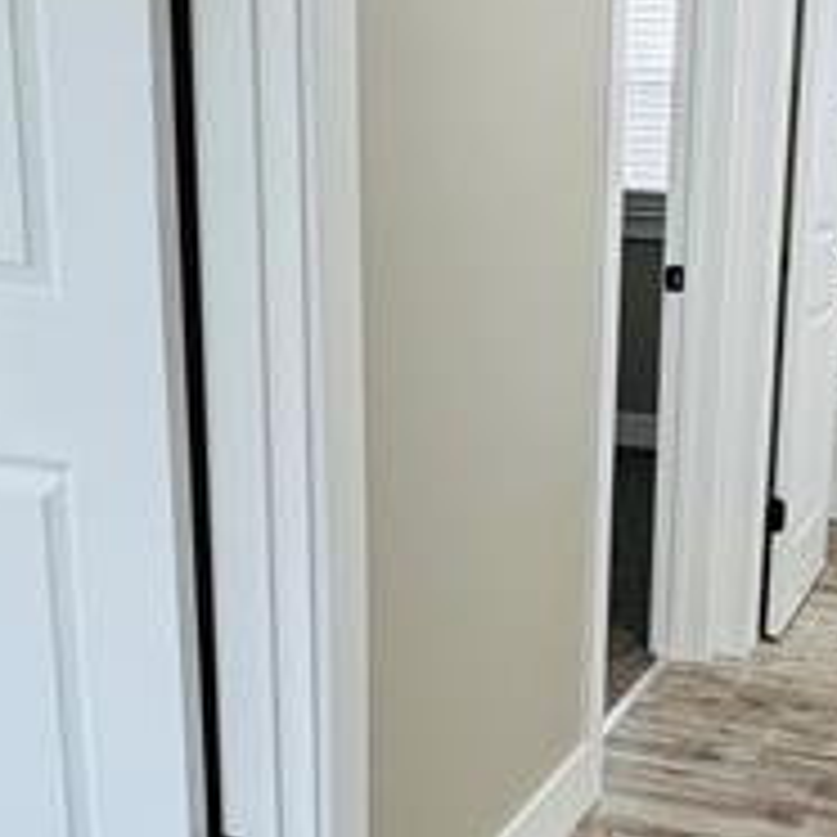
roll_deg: -0.9
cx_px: 612
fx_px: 1395
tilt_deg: -13.1
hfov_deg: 32.8
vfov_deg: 33.3
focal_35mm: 51
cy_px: 482
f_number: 2.2
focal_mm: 2.22
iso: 160
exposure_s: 1/120
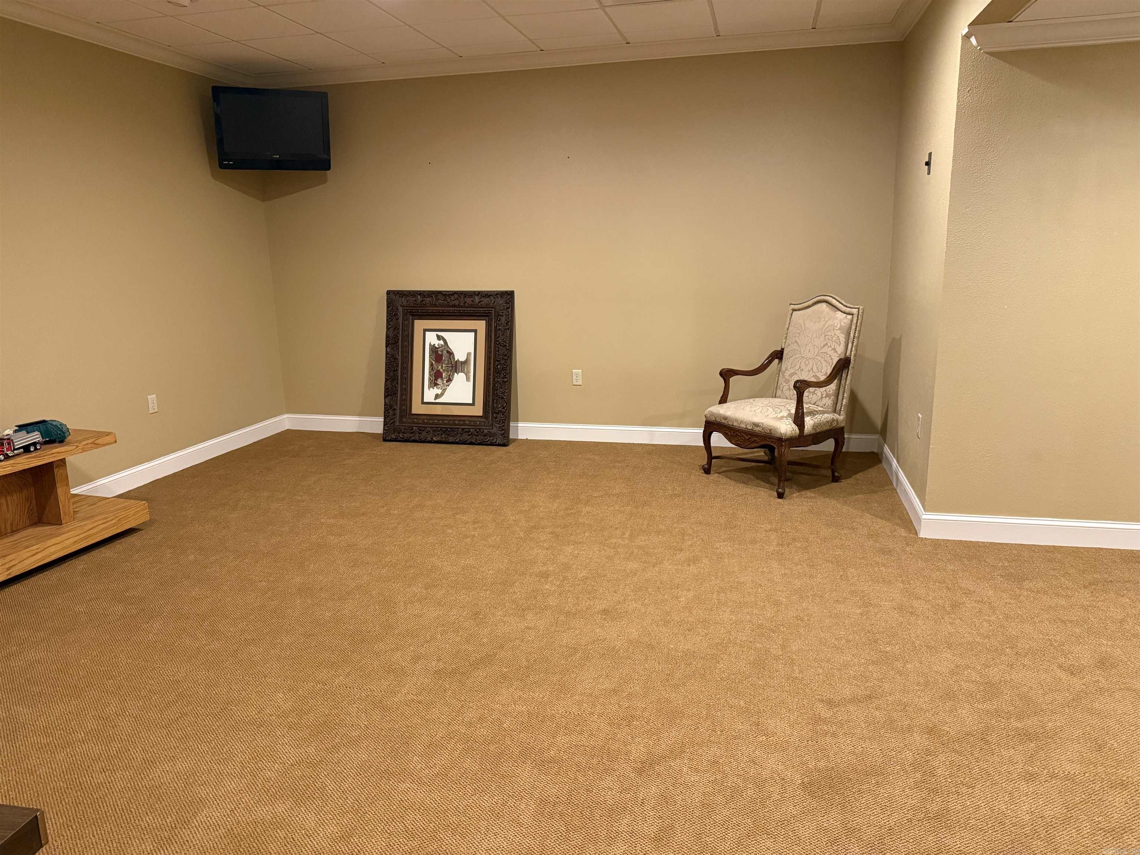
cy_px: 428
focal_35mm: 24
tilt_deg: -10.9
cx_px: 570
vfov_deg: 56.8
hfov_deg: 71.6
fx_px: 790
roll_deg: +0.4
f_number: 1.78
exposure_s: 1/60
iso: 800
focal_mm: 6.76
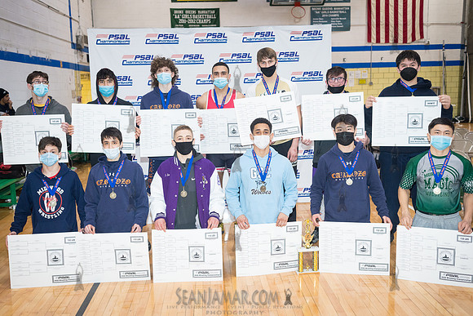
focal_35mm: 35
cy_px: 158
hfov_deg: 54.4
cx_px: 236
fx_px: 460
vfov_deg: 37.9
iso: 4000
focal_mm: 35
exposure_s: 1/250
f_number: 5
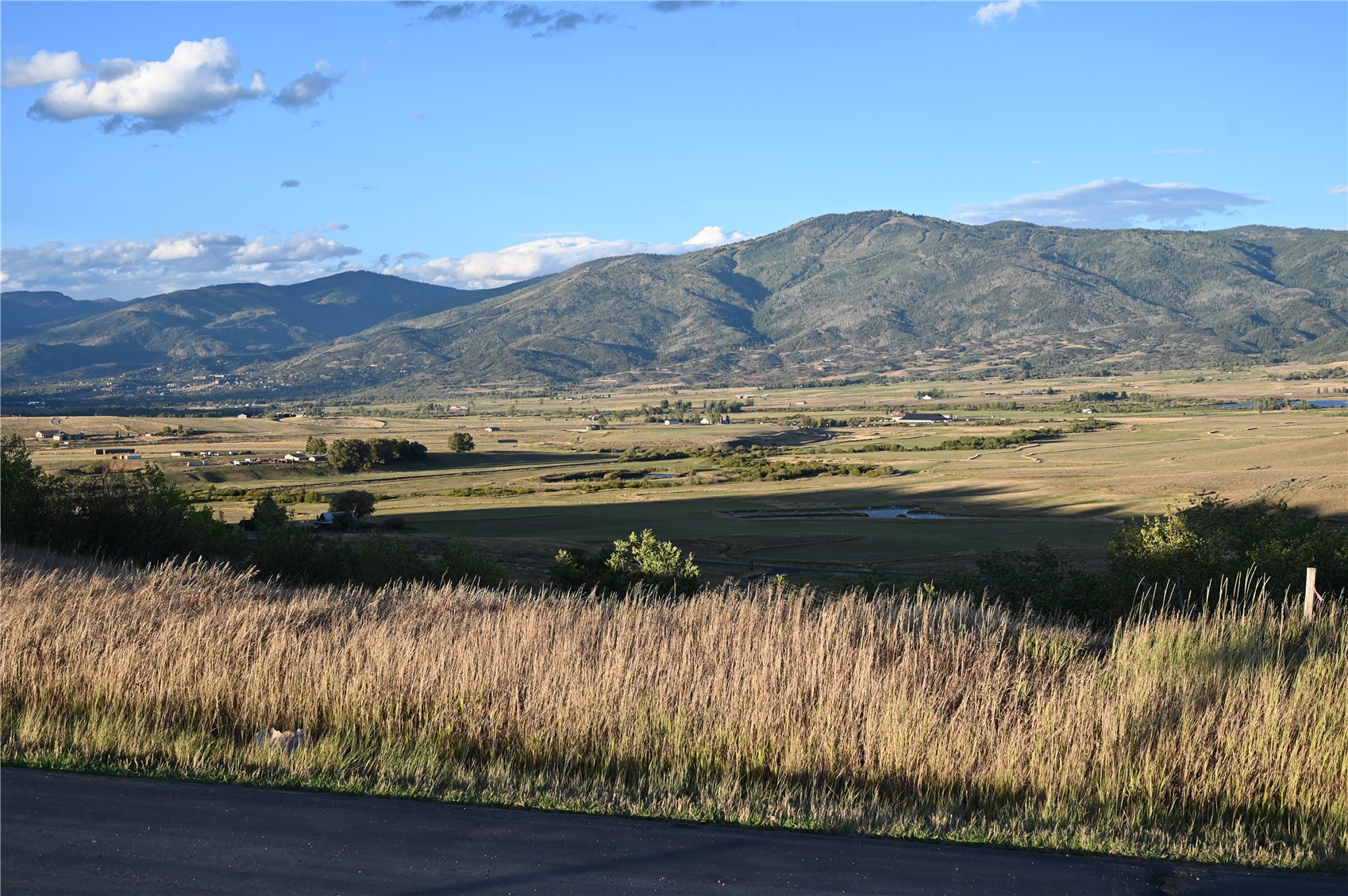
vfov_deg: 26.9
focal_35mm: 50
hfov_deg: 39.6
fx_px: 1871
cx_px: 674
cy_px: 448
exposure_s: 1/250
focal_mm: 50
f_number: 5.6
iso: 110
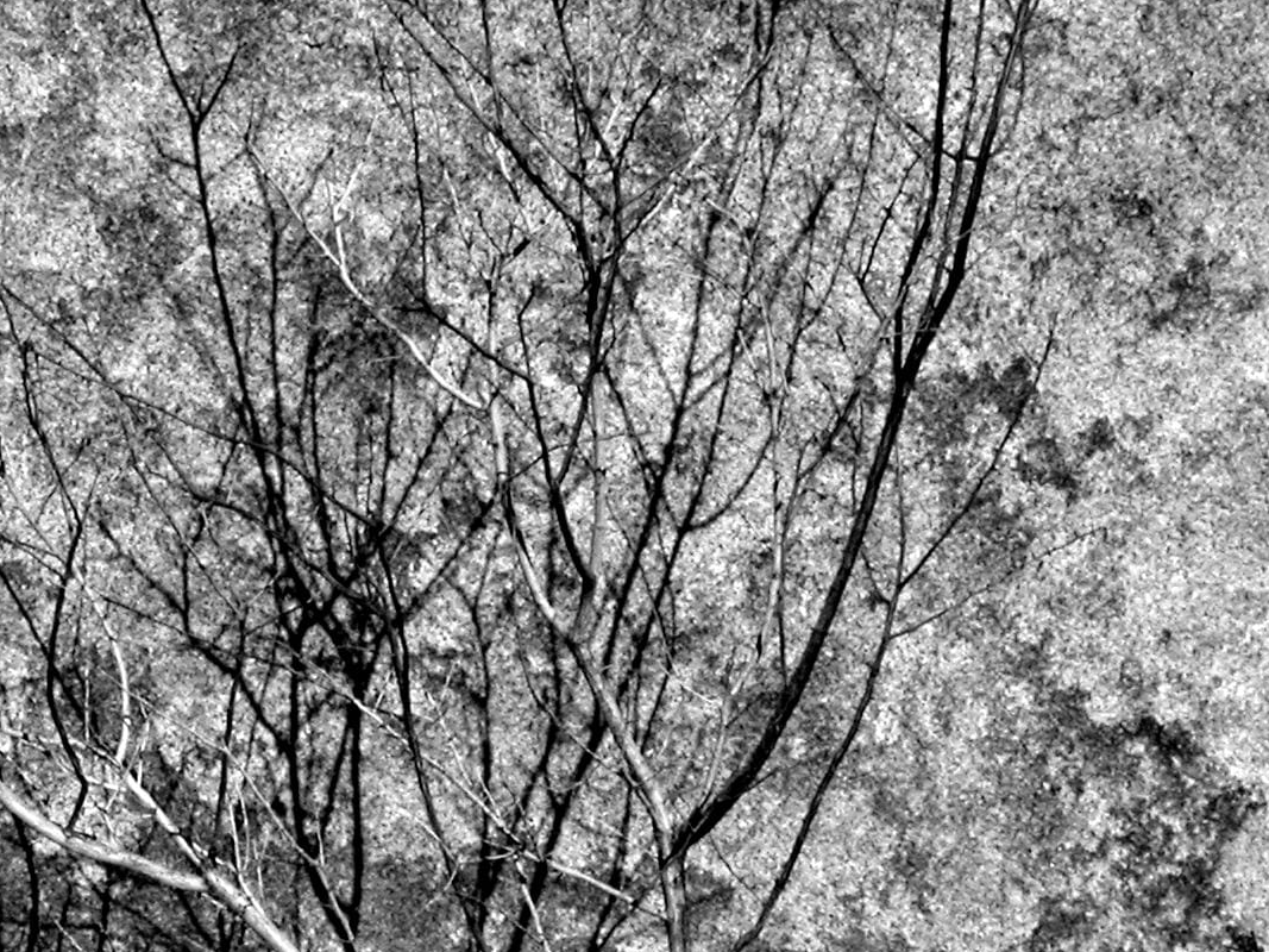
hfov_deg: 22.1
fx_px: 3079
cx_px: -118
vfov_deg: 17.5
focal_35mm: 84
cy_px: 587
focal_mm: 8.9
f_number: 8
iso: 100
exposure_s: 1/1534
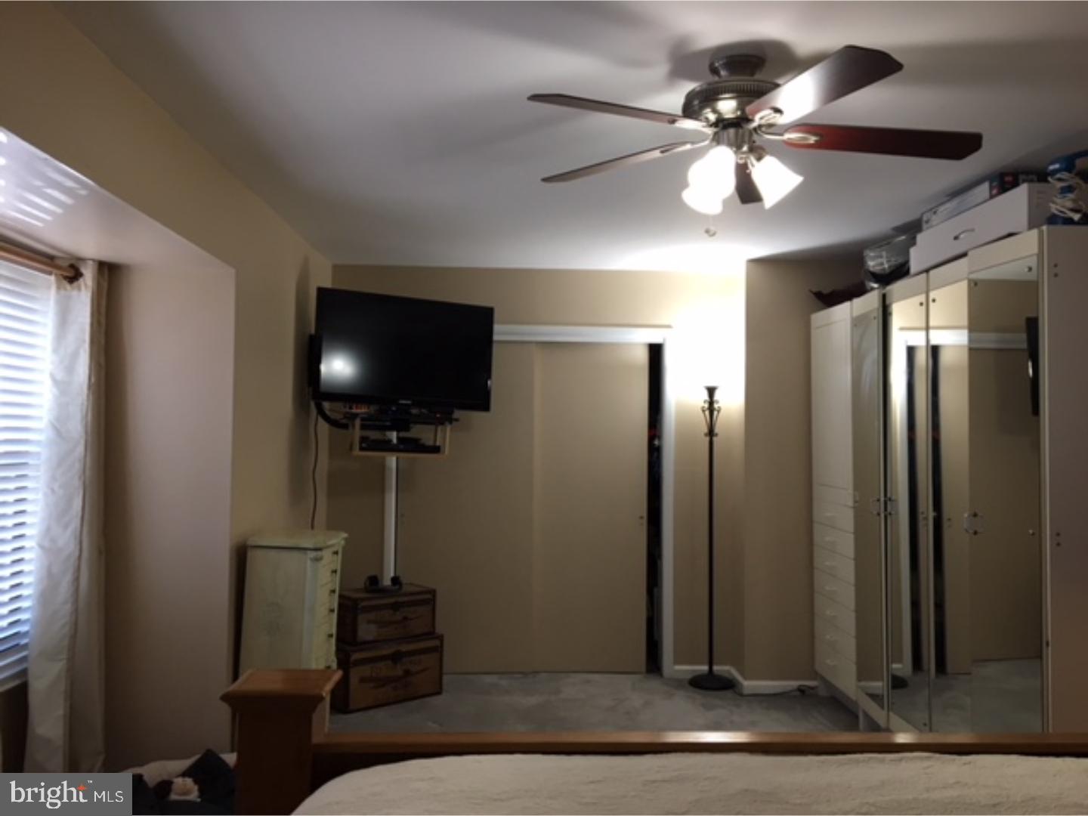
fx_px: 911
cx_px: 544
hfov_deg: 61.7
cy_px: 408
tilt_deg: +3.5
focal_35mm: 29
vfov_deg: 48.2
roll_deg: -0.3
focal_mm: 4.15
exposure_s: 1/30
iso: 50
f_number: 2.2
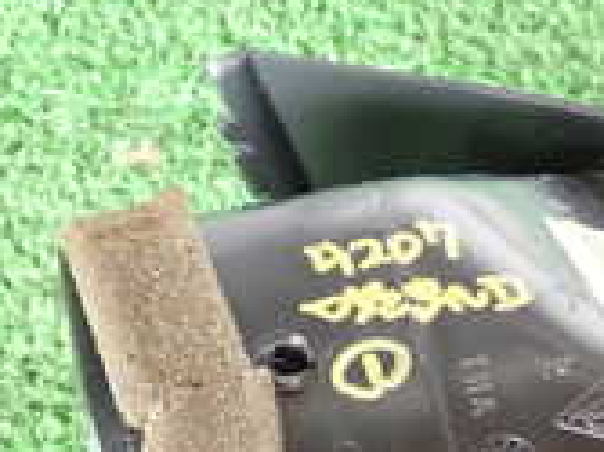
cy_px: 618
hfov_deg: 10.8
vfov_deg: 8.1
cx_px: 665
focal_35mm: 180
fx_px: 3138
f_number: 3.2
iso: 400
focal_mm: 9.01
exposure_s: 1/50
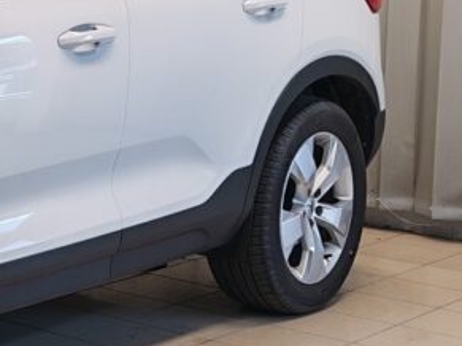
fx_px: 1548
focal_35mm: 116
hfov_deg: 15.4
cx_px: -279
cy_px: 75
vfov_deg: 12.7
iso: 80
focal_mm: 5.4
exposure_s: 1/100
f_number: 1.6
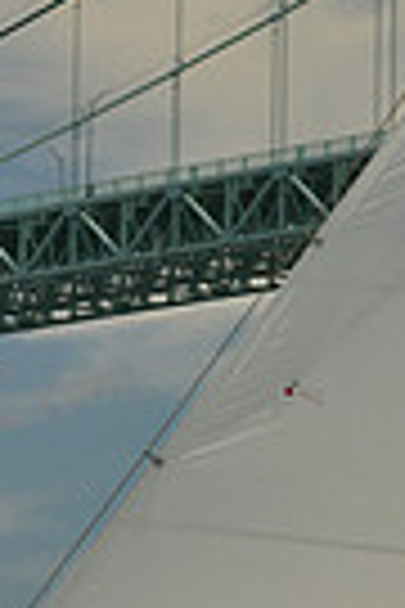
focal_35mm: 429
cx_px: 371
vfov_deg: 4.8
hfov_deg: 3.2
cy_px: 1031
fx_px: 7239
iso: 400
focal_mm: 100
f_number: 8
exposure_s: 1/800
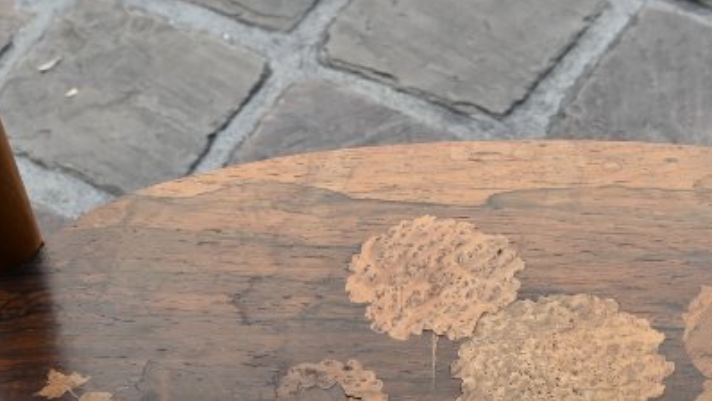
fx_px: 1922
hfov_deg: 21.0
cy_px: 618
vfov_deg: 11.4
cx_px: 422
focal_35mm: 102
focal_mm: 21.5
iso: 200
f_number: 5
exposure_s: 1/250
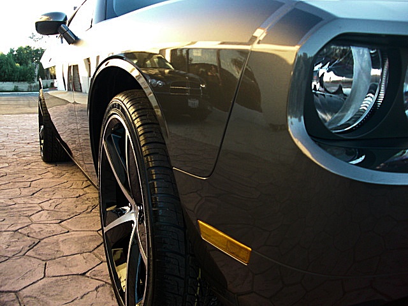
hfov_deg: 51.4
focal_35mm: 36
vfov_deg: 39.7
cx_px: 204
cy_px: 153
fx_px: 424
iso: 200
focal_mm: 6.3
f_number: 2.8
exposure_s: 1/100
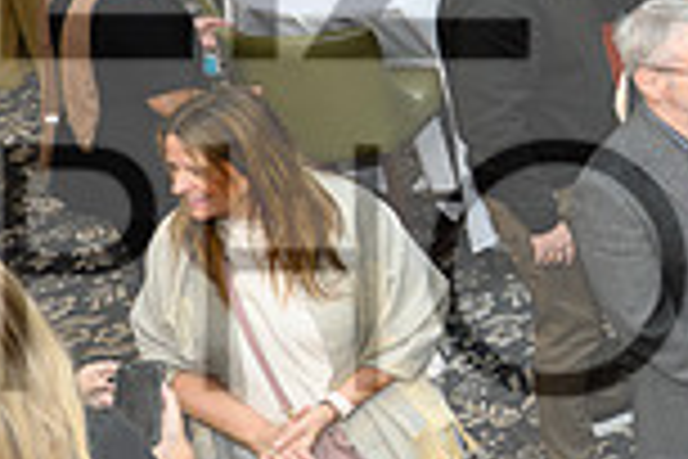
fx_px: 1739
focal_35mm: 91
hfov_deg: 17.7
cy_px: 50
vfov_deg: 14.9
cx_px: 1268
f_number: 4
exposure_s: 1/160
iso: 1250
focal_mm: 24
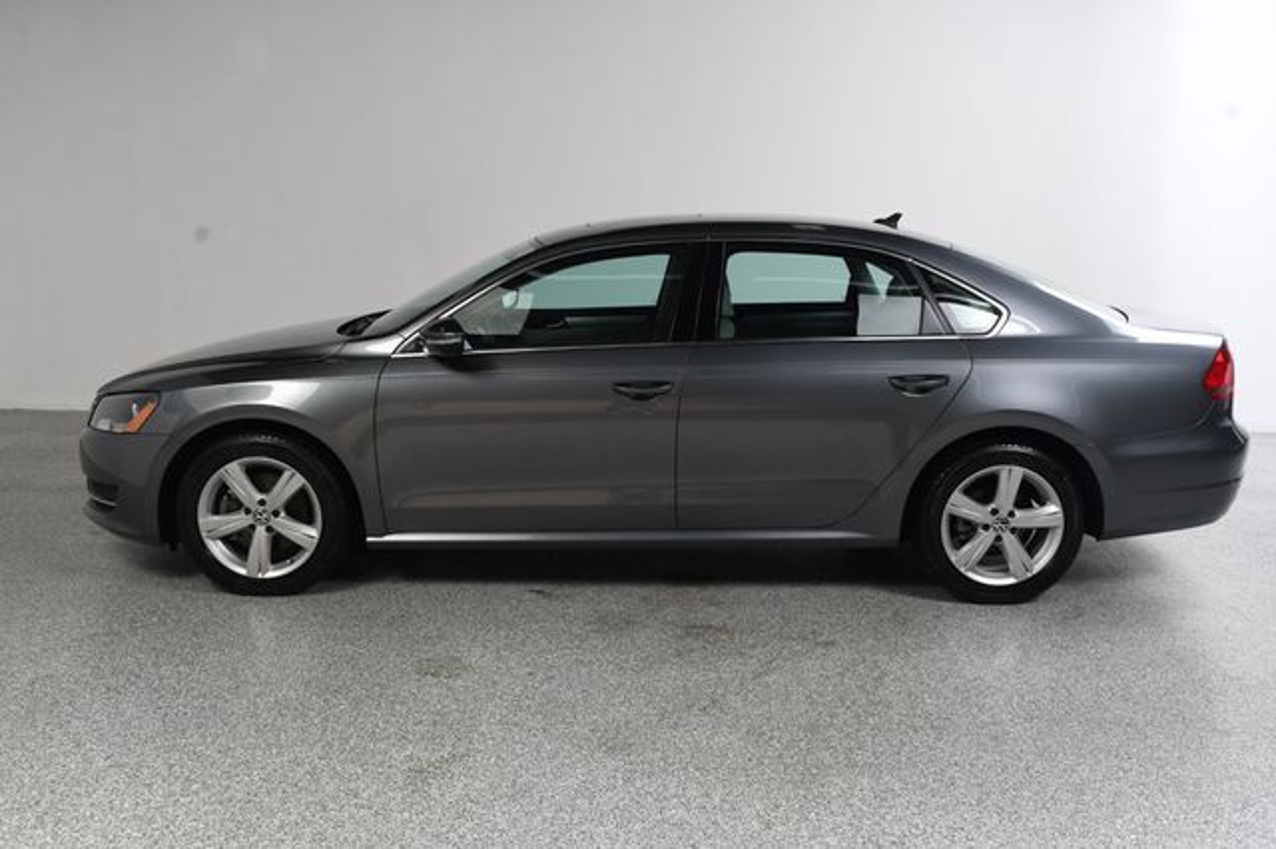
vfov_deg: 39.9
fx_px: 1169
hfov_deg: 57.2
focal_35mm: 33
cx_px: 638
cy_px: 424
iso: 100
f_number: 10
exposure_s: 1/160
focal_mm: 22
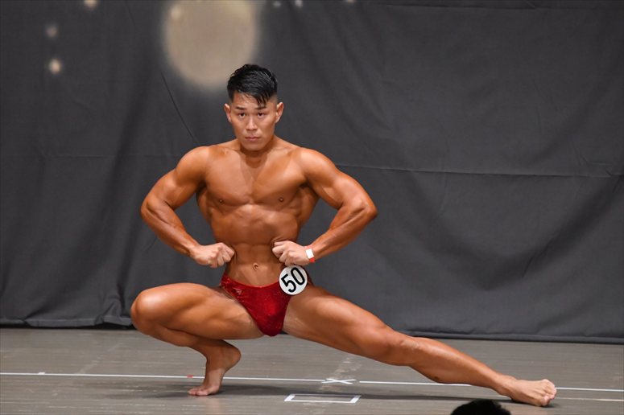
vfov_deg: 4.4
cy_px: 208
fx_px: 5457
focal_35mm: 315
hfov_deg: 6.5
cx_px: 312
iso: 6400
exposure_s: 1/400
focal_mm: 210
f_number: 5.6
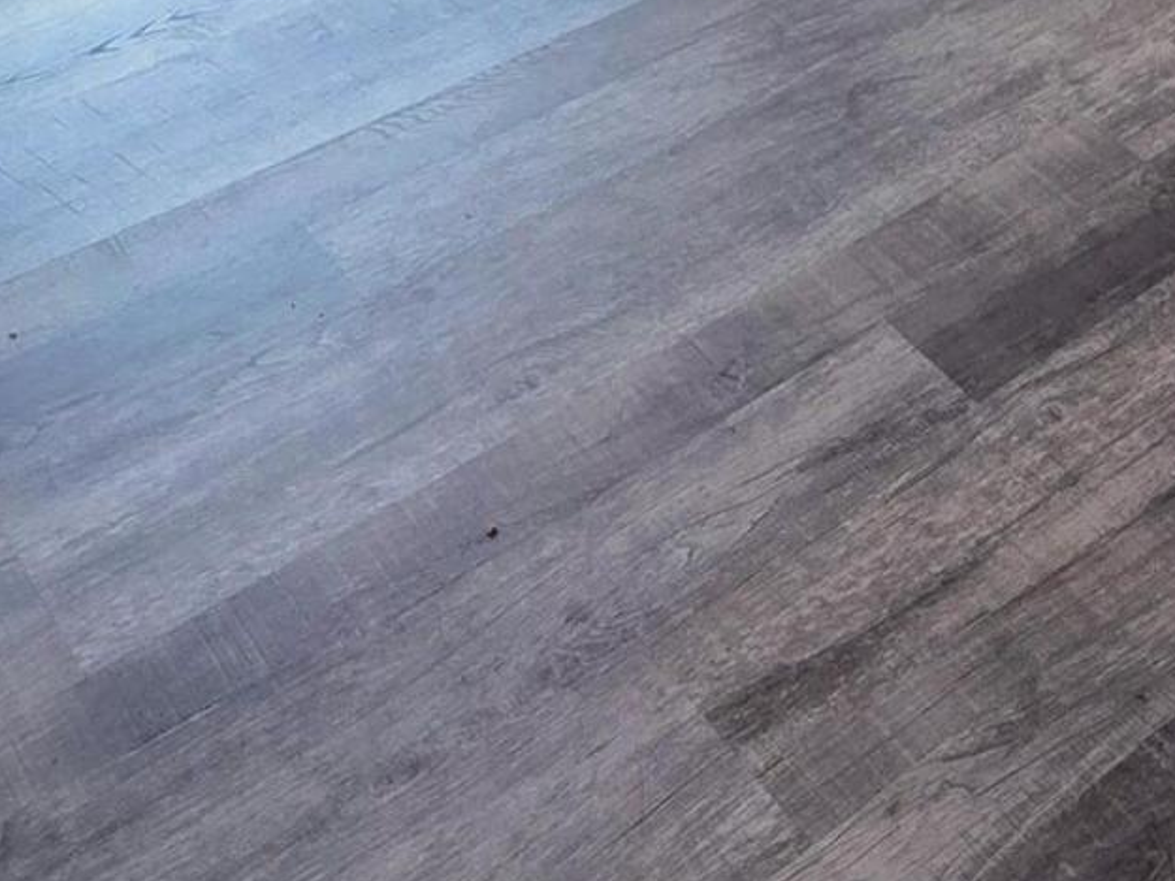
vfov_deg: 19.3
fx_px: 2037
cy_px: -648
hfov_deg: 26.7
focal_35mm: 60
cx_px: 1561
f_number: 1.9
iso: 100
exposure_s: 1/120
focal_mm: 2.2
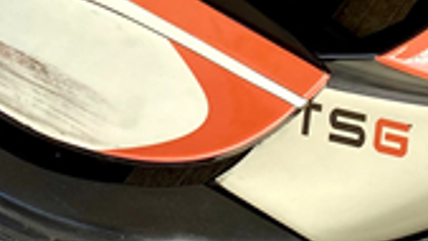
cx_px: 20
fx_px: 1430
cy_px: -401
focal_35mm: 126
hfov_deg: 16.7
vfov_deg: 8.5
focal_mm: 4.25
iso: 50
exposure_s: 1/122
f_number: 1.8
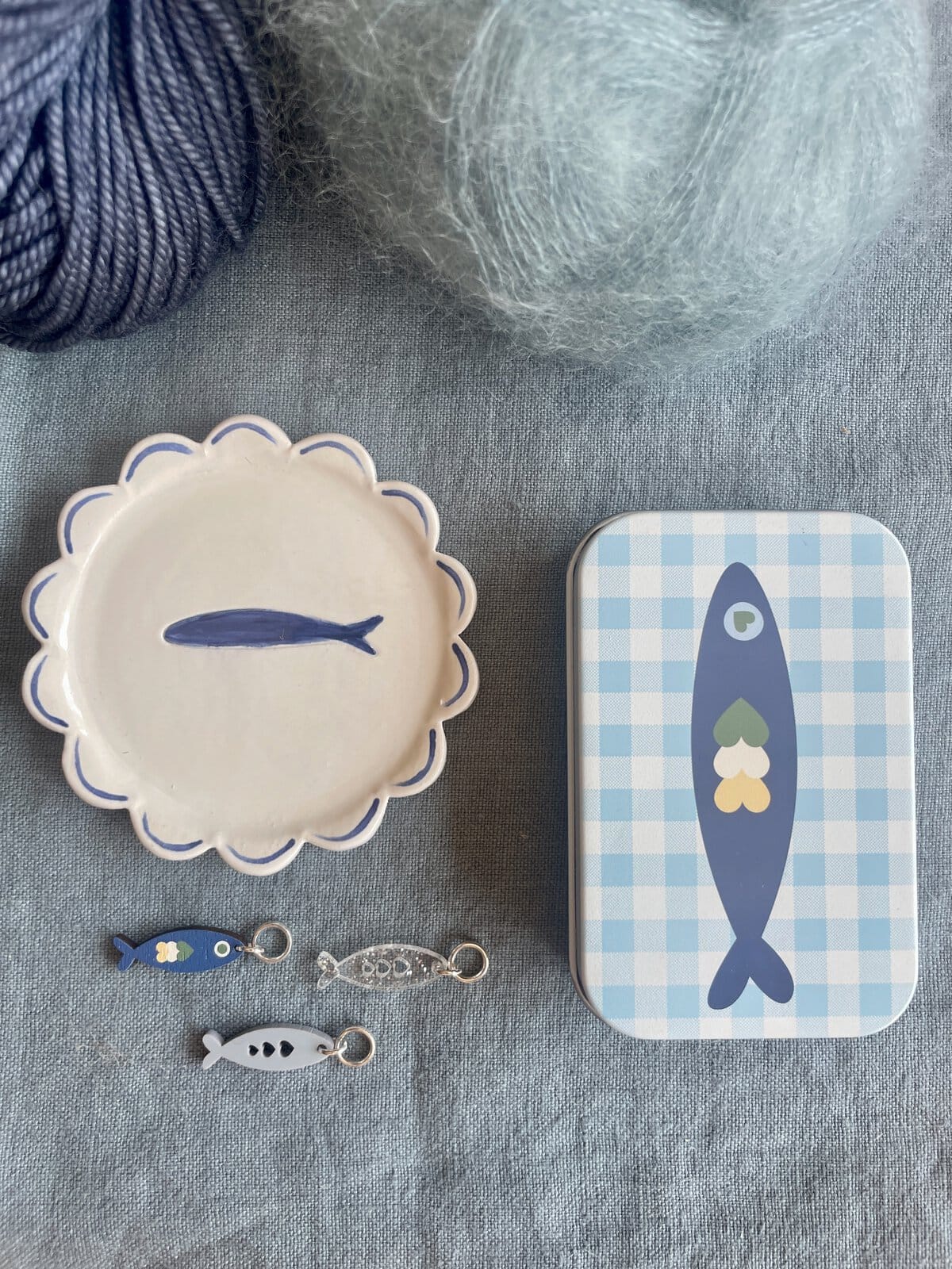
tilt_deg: -87.8
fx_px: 953
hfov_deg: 53.1
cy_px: 634
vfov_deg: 67.3
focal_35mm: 26
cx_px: 476
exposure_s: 1/251
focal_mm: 4.2
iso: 40
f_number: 1.6
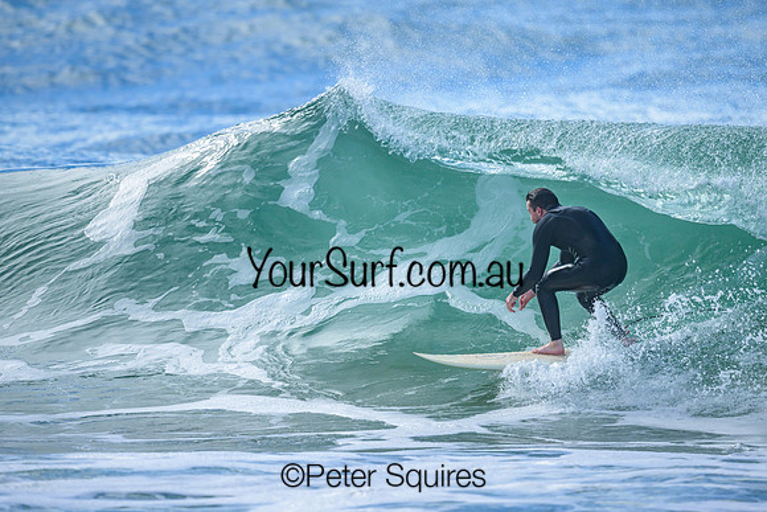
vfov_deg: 1.5
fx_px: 19150
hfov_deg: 2.3
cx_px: 430
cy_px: 229
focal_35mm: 899
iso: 450
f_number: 6.3
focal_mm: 800
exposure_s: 1/2500
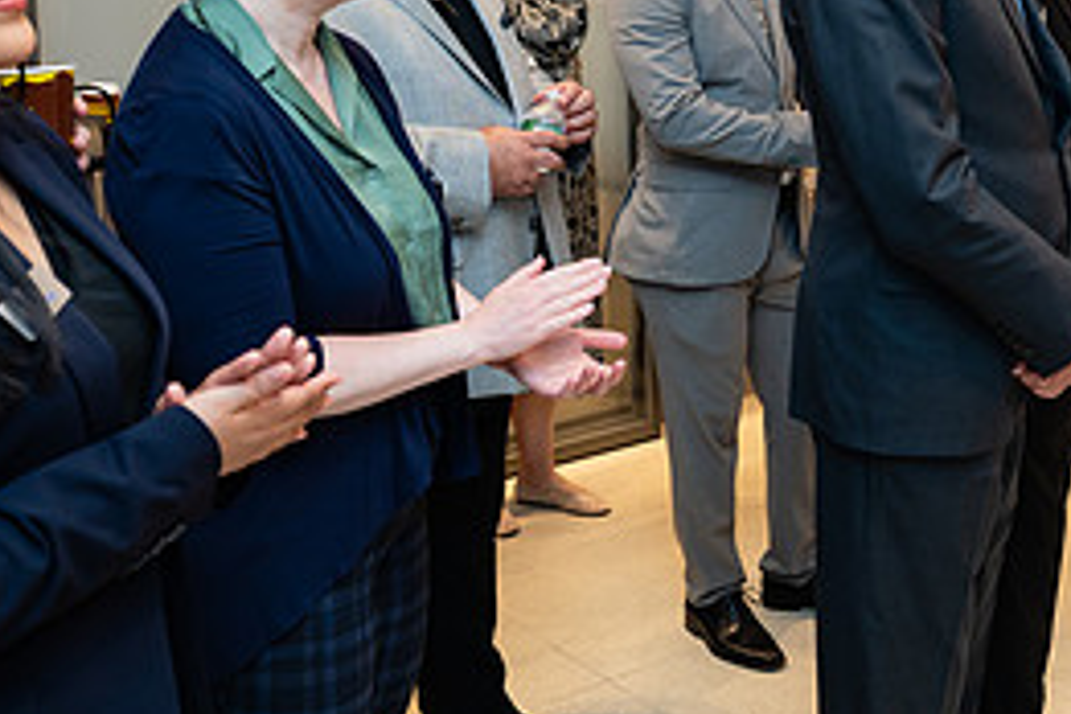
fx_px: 1755
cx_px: 877
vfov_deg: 22.4
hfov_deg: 32.9
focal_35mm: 59
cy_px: 60
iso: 400
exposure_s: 1/160
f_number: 4
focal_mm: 25.5
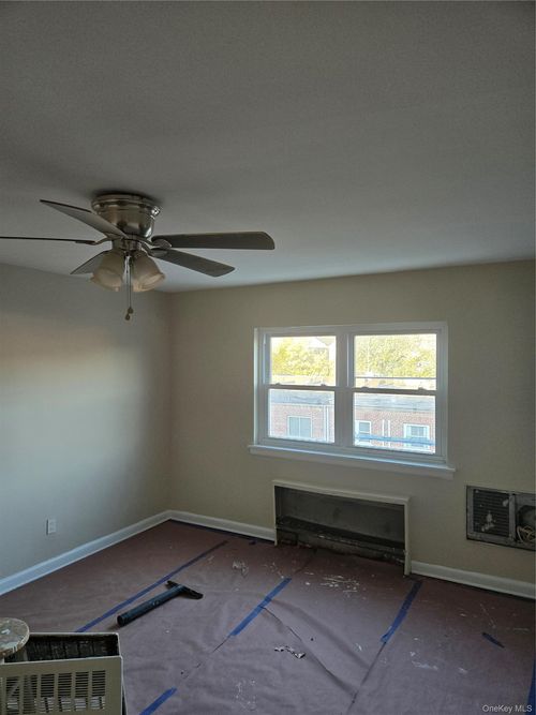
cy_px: 358
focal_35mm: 23
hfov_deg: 58.9
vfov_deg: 73.9
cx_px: 268
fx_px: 475
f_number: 1.8
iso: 200
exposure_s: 1/100
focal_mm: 5.4
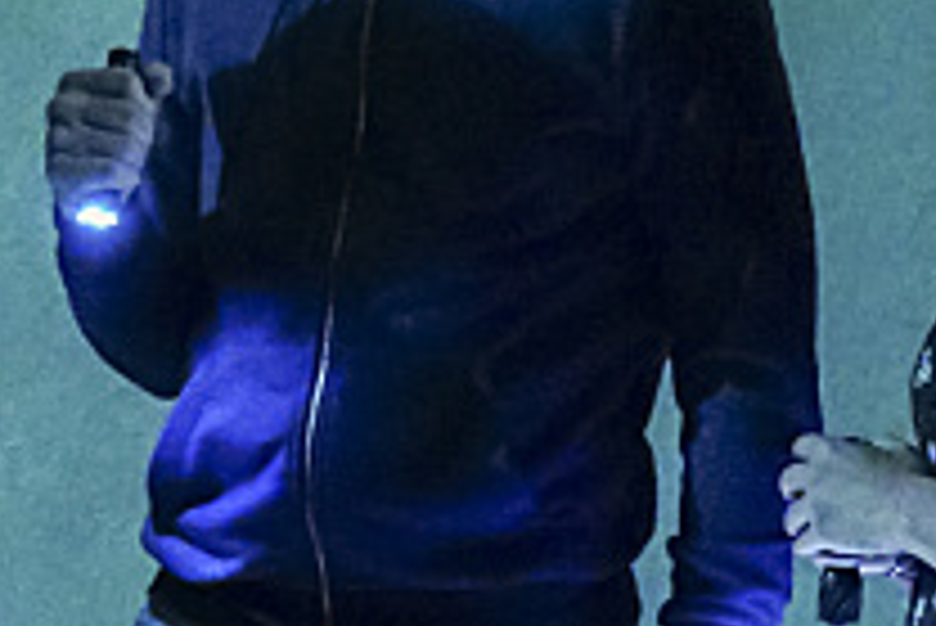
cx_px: -369
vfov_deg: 7.9
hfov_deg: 11.5
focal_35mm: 173
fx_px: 4501
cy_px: 455
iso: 40000
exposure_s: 1/125
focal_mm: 45
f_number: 4
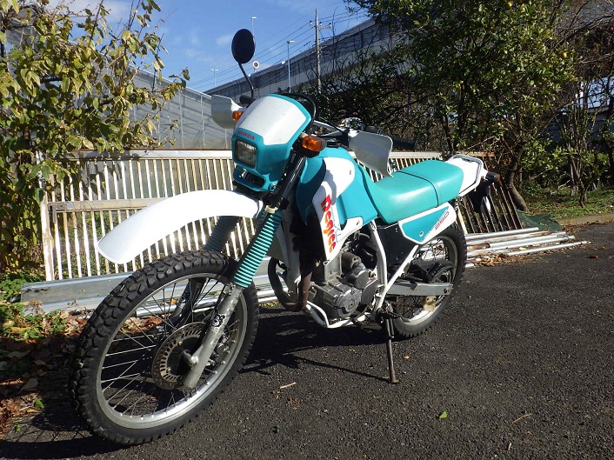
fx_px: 496
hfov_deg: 63.5
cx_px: 307
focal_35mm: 28
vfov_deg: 49.7
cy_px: 230
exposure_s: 1/1000
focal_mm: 5
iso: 125
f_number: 4.2
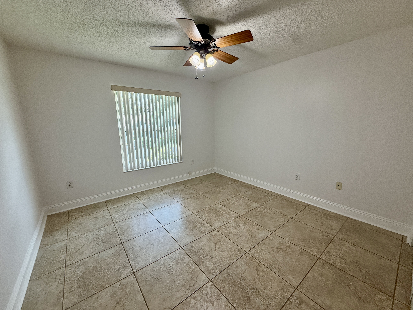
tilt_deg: -10.6
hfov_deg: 102.1
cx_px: 206
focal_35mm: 14
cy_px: 155
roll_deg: +1.5
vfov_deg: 85.7
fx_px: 167
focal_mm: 2.22
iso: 200
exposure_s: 1/120
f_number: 2.2
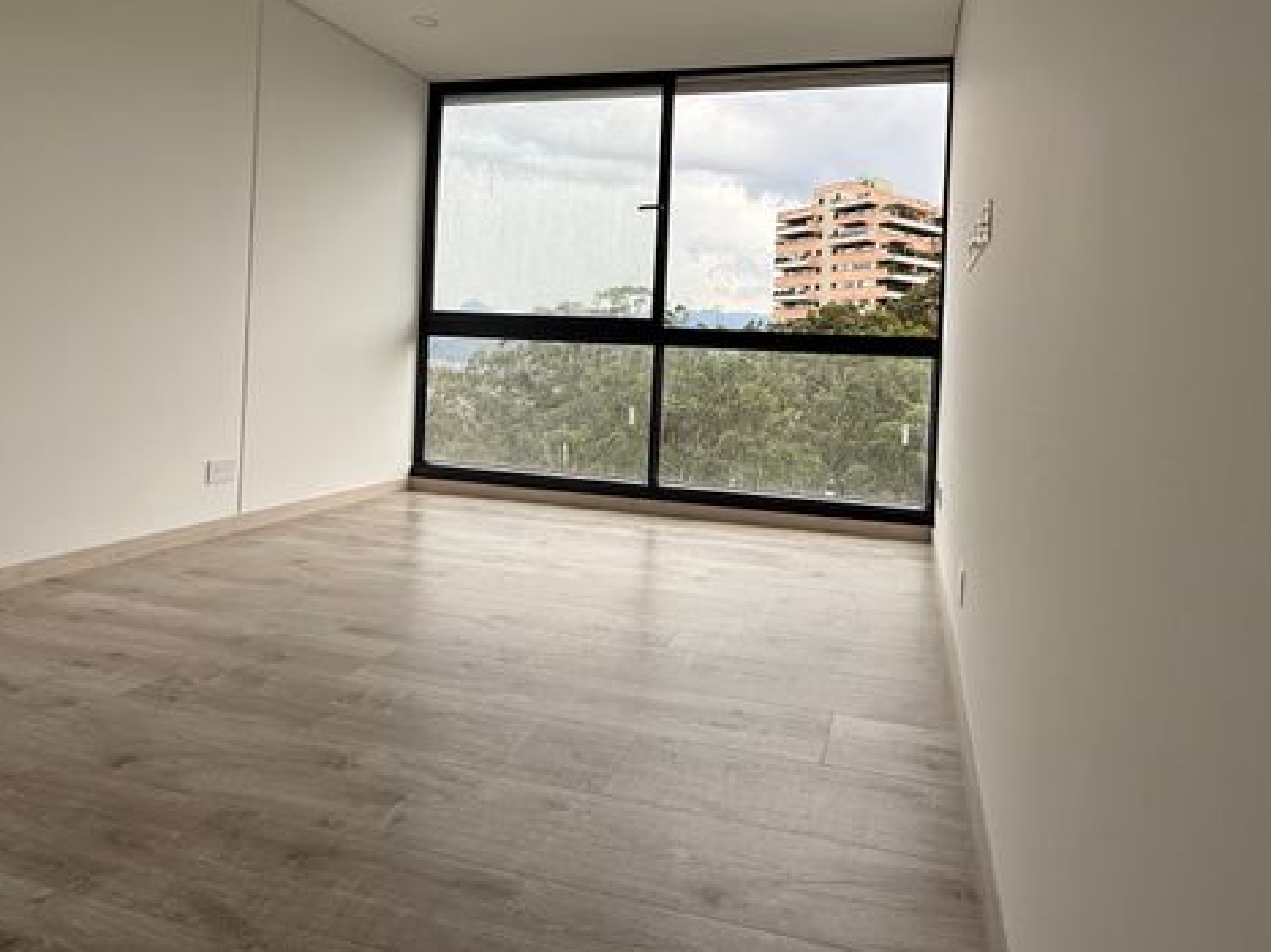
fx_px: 734
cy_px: 356
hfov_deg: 81.2
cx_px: 736
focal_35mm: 20
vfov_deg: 65.0
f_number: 2.2
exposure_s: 1/191
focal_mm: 2.22
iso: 50
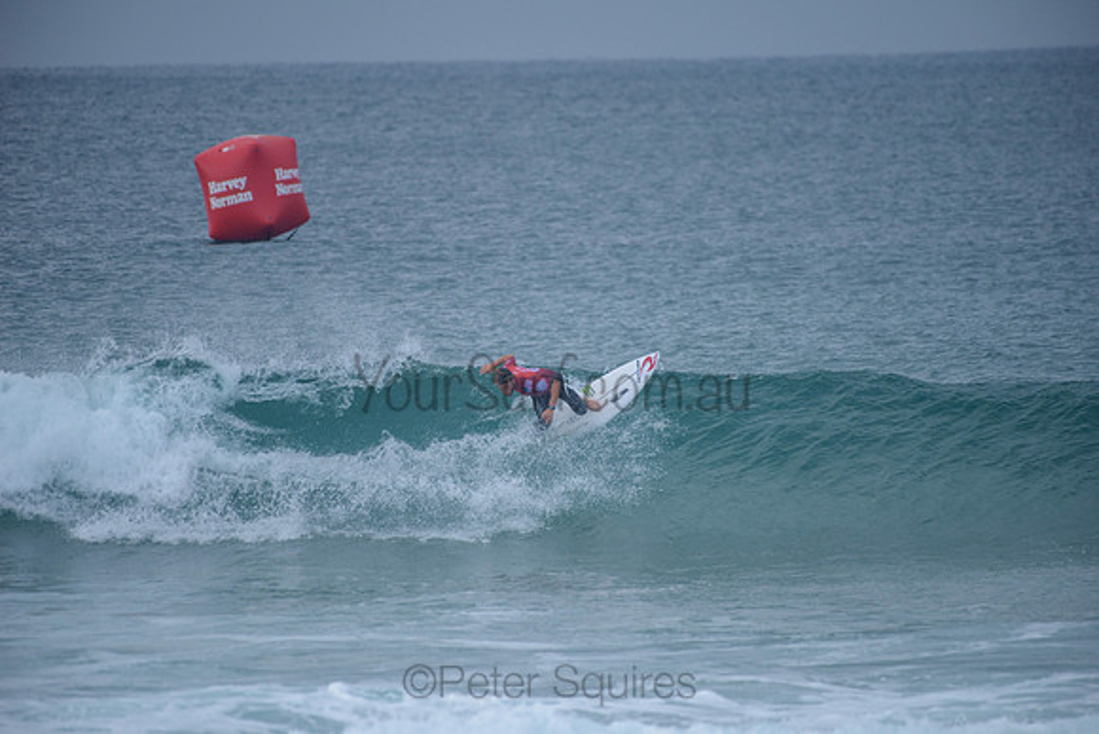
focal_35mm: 500
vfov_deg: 2.8
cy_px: 367
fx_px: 15267
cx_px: 550
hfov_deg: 4.1
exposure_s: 1/2000
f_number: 5.6
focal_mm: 500
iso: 450
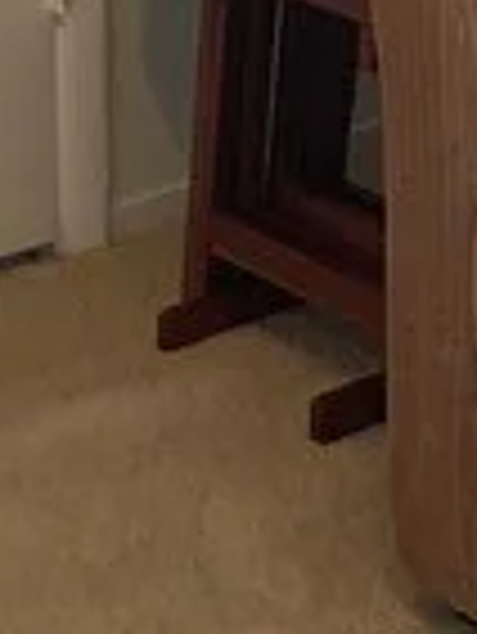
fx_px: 3467
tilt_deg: -6.8
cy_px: -764
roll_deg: +0.3
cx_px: 450
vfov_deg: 9.5
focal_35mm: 189
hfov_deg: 7.8
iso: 250
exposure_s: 1/60
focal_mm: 4.25
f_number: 1.8
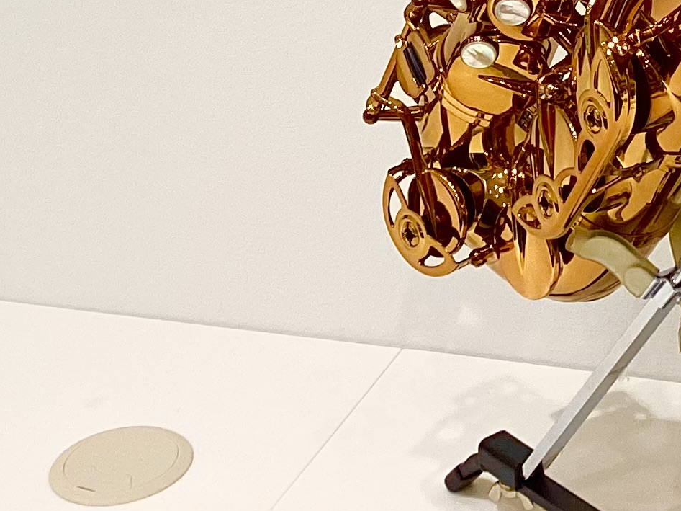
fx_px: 2104
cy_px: -368
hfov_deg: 17.9
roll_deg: +1.4
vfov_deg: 12.7
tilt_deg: -11.2
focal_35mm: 107
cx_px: 708
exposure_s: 1/100
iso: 64
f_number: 2.4
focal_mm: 3.3
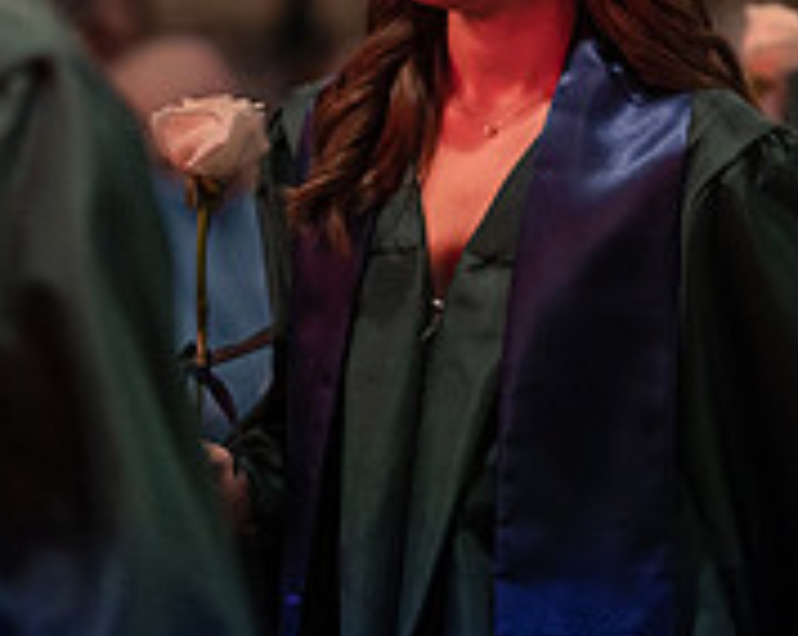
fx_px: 3916
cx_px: 708
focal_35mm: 166
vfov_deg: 9.2
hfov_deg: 11.6
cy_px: 31
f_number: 1.2
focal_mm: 50
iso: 1250
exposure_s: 1/500
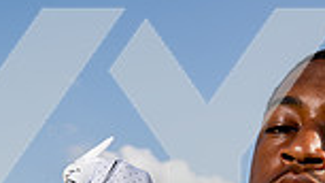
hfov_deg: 19.6
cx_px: 302
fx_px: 922
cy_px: 380
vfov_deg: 10.3
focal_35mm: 107
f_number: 7.1
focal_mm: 27
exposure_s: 1/250
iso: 100
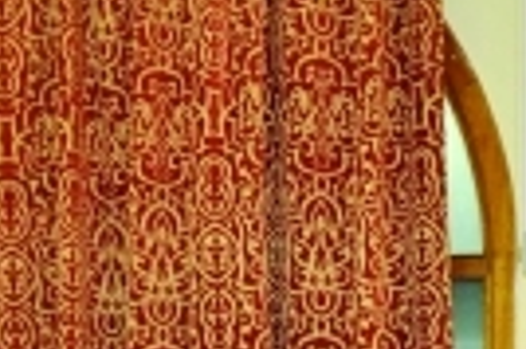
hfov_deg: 14.8
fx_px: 1883
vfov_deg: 9.8
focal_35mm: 129
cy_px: 716
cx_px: 797
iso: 800
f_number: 3.5
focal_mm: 18
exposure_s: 1/80
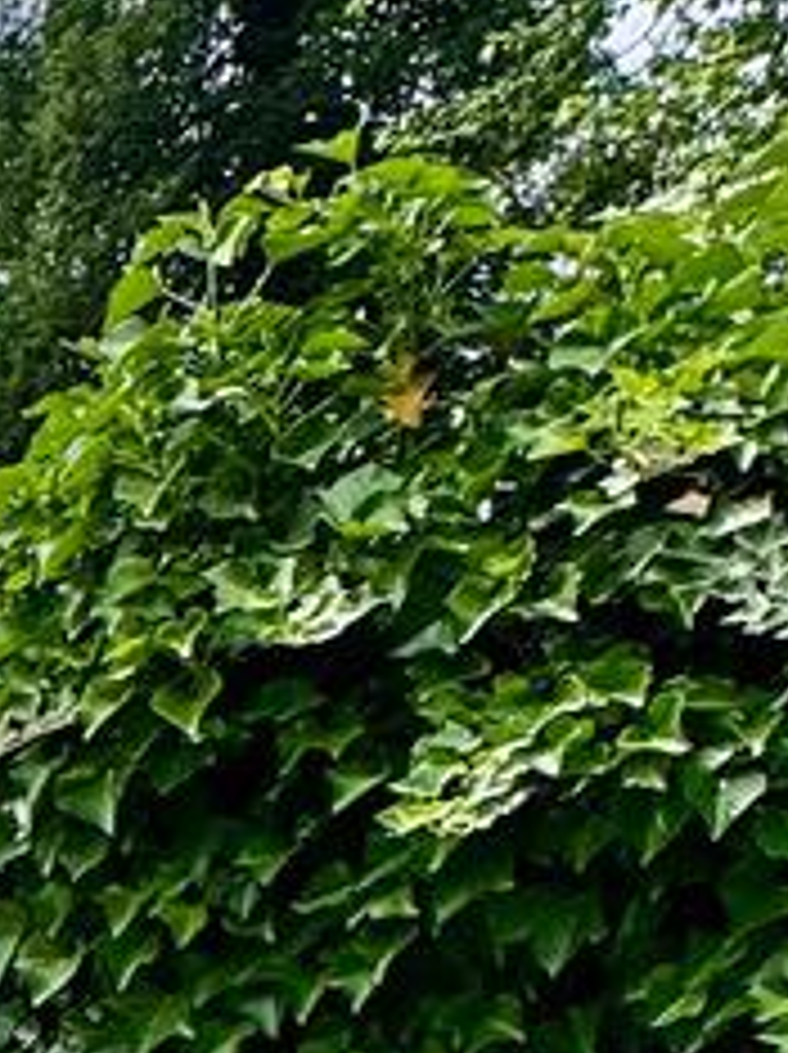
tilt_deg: -11.0
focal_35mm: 92
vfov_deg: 19.0
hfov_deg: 12.7
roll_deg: +0.8
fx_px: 2797
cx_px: -1072
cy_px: 1530
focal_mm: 2.22
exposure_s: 1/1420
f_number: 2.2
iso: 50
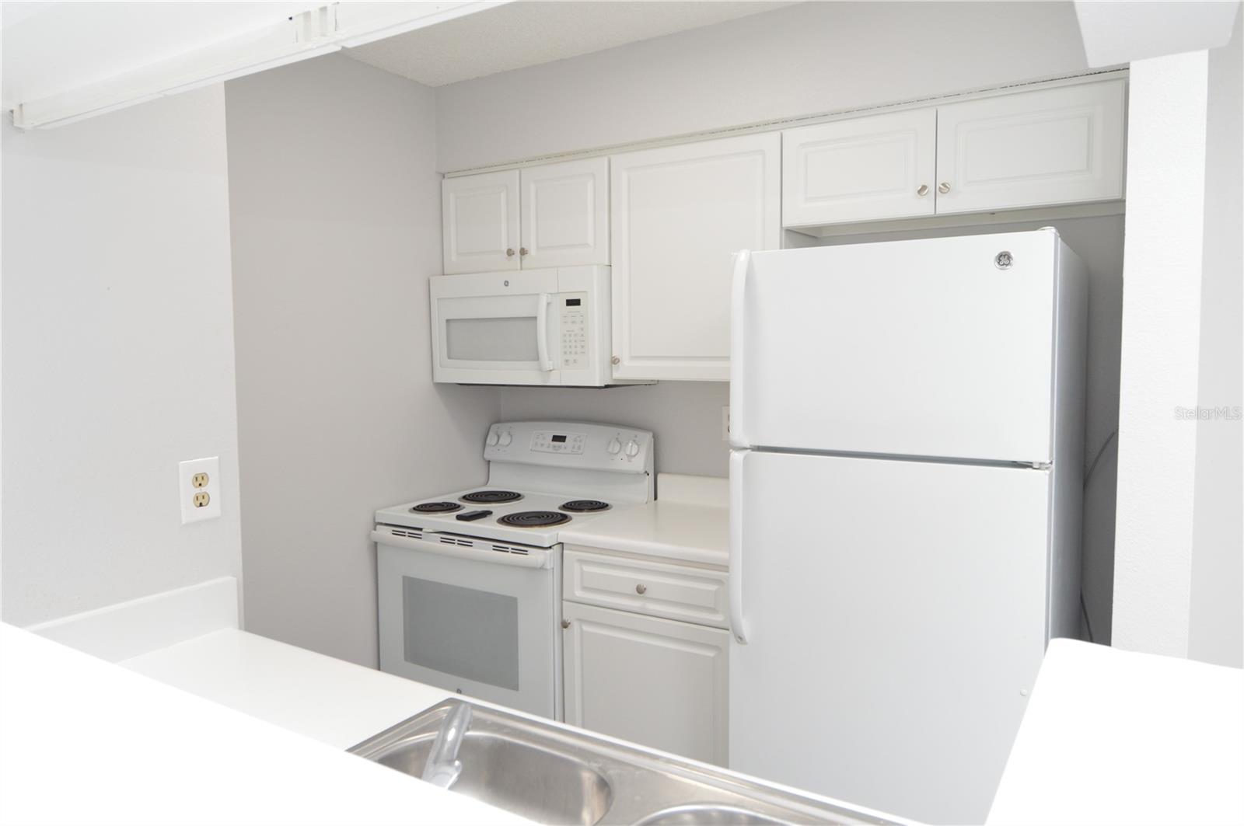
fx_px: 725
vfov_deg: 59.4
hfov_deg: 81.3
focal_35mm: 21
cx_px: 622
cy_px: 413
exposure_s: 1/60
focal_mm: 14
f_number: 4
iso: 400
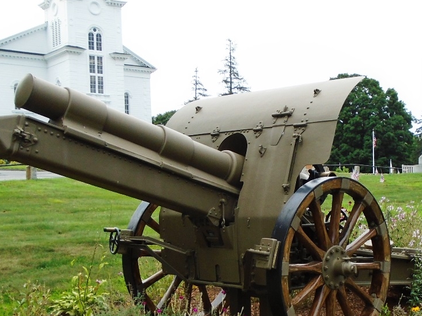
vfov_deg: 27.7
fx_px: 634
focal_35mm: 52
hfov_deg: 36.3
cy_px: 227
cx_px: 296
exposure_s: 1/160
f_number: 3.2
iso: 100
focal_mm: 4.6
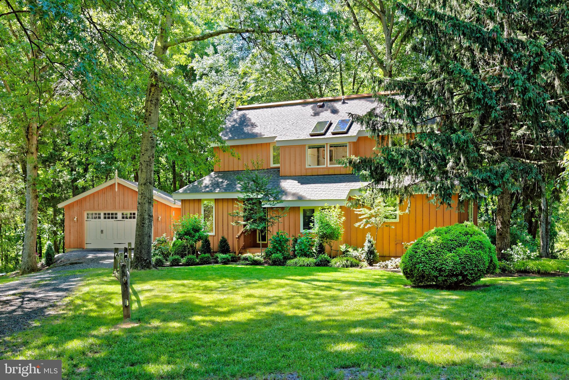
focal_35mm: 34
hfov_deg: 55.8
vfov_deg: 38.9
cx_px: 284
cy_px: 190
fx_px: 537
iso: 500
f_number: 6.3
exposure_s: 1/250
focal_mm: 34
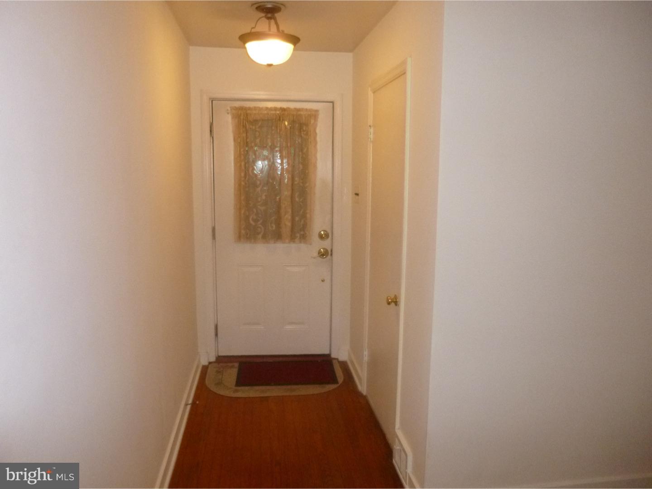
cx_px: 326
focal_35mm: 25
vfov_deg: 54.9
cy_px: 244
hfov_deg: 69.4
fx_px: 471
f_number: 3.1
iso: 400
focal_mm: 4.5
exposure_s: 1/60
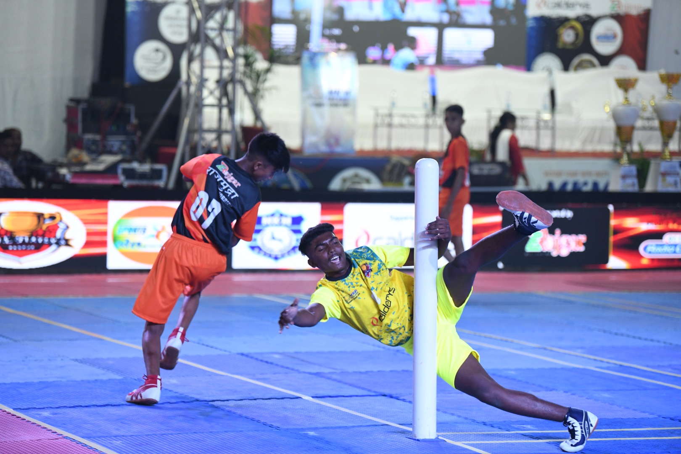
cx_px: 340
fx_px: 2270
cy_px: 227
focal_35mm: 120
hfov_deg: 17.1
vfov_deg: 11.4
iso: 2500
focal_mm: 120
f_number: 2.8
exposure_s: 1/640
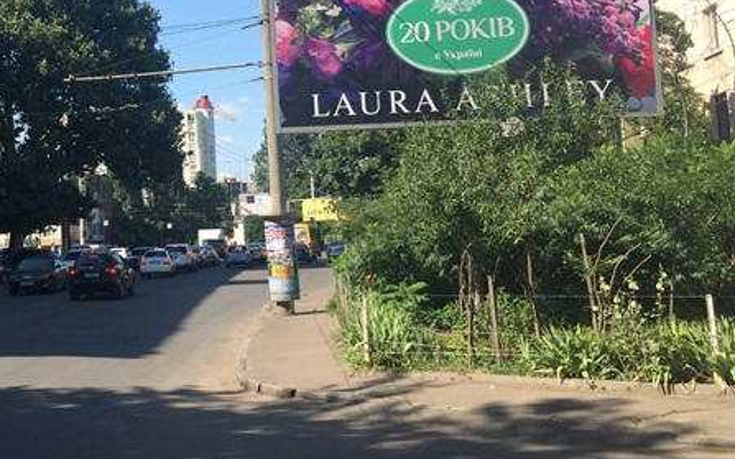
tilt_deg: +7.3
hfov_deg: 35.2
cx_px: 104
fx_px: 1101
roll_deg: +2.3
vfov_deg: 23.3
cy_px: 118
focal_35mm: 55
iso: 32
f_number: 2.2
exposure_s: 1/1068
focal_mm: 4.15
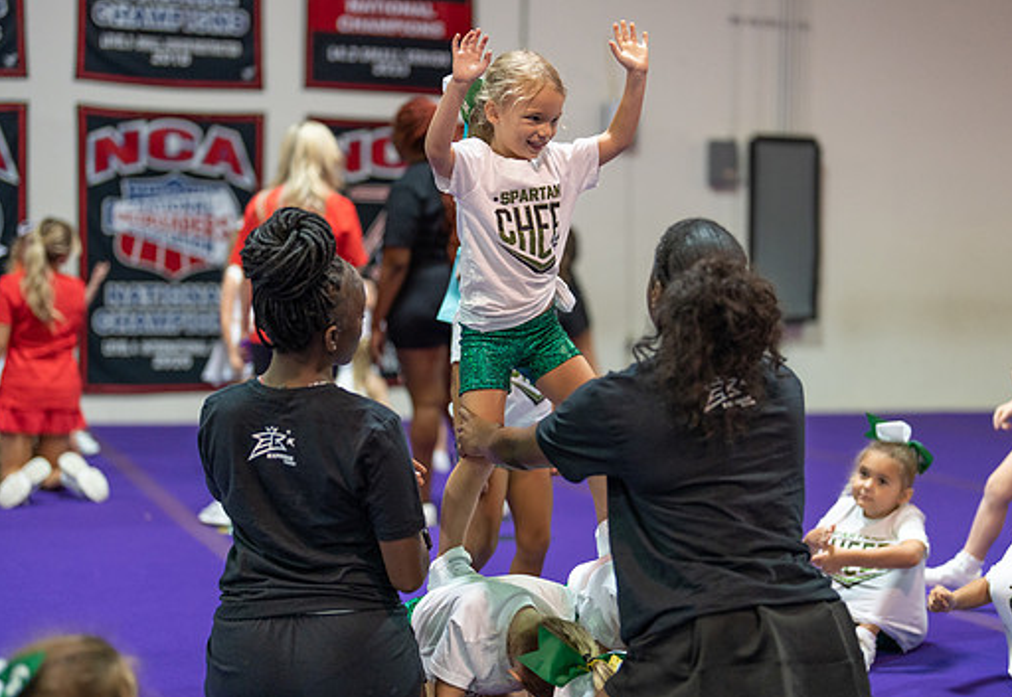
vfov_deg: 22.8
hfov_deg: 32.5
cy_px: 347
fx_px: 1733
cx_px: 536
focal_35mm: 61
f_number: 1.2
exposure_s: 1/640
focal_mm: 50
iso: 1250
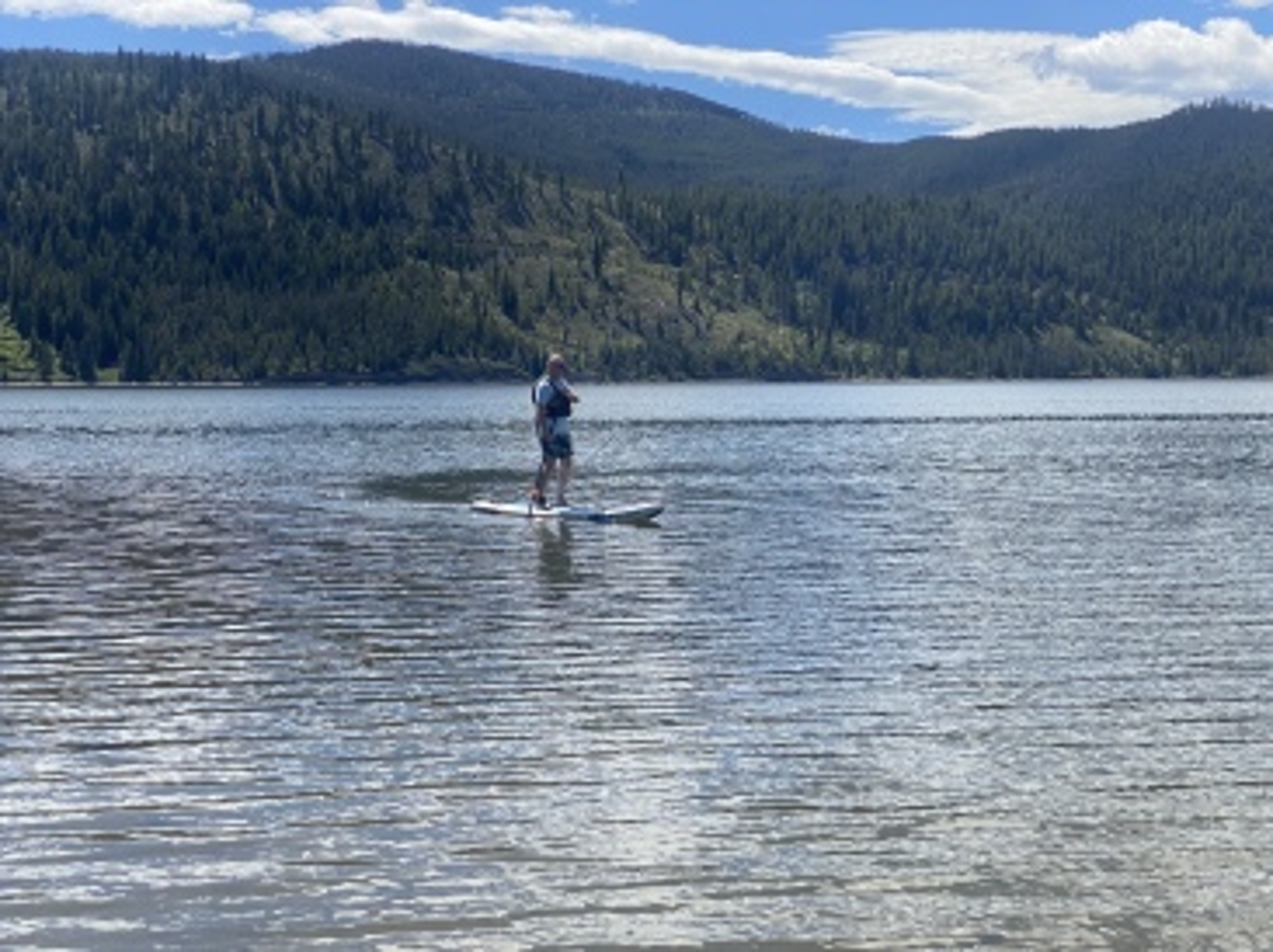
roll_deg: +0.5
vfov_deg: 28.0
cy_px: 476
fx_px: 1911
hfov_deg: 36.8
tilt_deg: -3.4
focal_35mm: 52
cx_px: 636
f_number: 2
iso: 20
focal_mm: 6
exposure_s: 1/2283
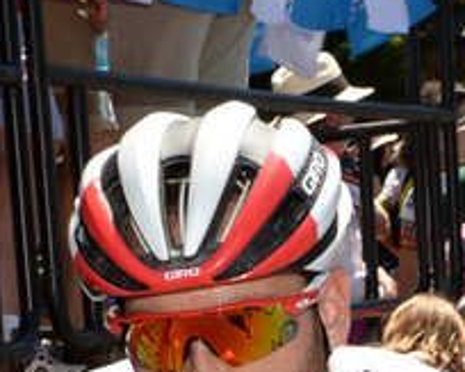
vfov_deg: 7.9
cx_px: 253
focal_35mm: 188
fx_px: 2586
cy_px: 733
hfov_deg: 10.3
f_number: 9
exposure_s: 1/250
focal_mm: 34
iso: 200
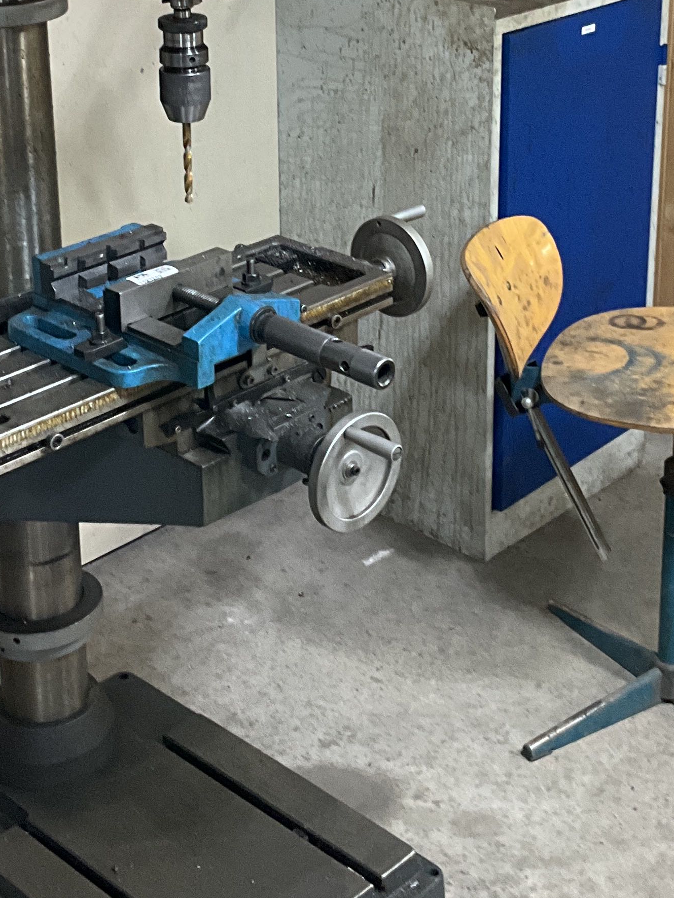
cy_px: 196
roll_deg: +0.0
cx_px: 350
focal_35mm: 66
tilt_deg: -18.9
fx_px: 1713
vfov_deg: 28.8
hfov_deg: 22.3
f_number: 1.8
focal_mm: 3
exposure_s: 1/60
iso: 200
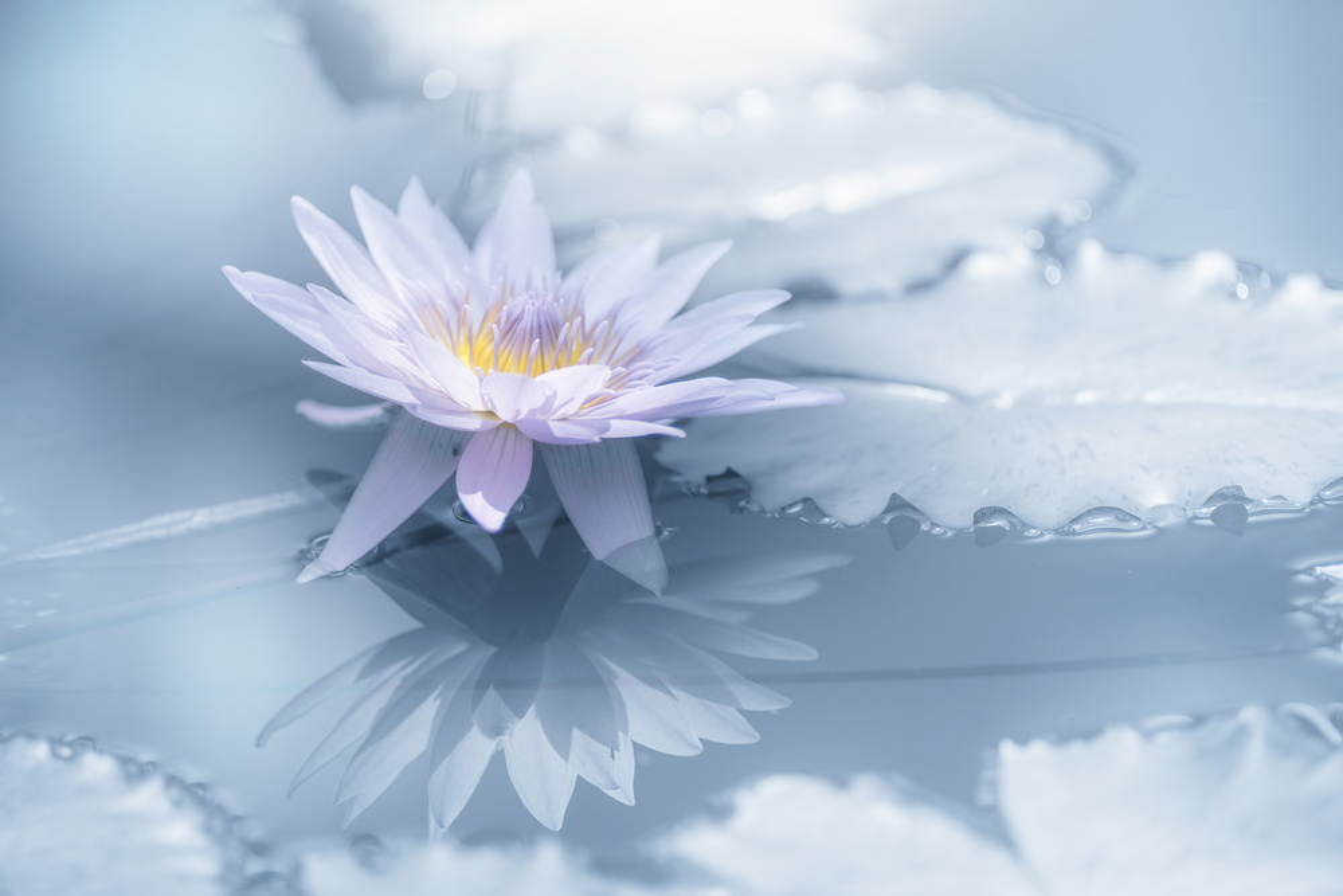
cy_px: 448
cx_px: 672
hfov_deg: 6.9
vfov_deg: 4.6
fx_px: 11193
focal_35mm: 300
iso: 400
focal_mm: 300
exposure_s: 1/8000
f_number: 2.8
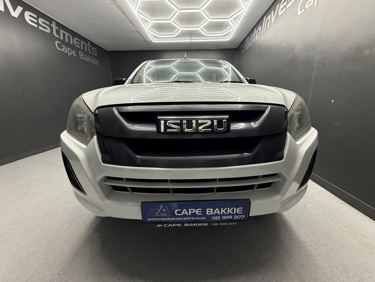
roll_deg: +1.2
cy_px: 141
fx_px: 152
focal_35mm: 14
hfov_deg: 102.1
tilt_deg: -13.5
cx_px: 188
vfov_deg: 85.7
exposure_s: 1/100
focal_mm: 2.22
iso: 250
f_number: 2.2
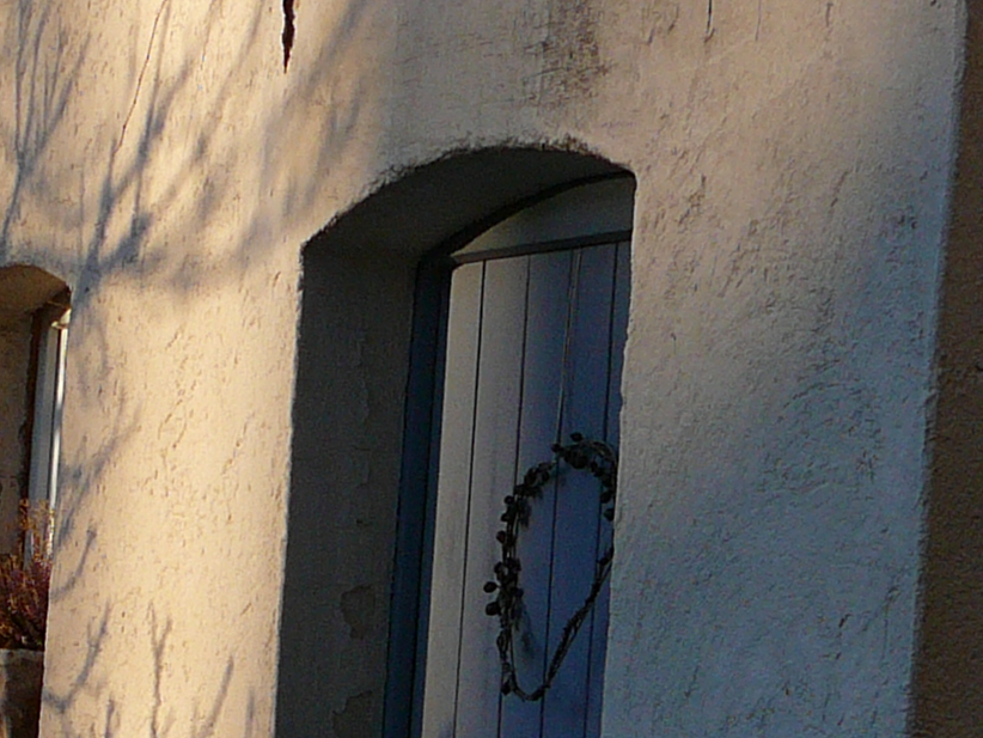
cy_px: 722
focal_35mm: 109
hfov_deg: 17.9
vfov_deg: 13.4
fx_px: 3096
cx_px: 264
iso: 80
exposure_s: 1/500
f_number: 2.8
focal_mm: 5.2
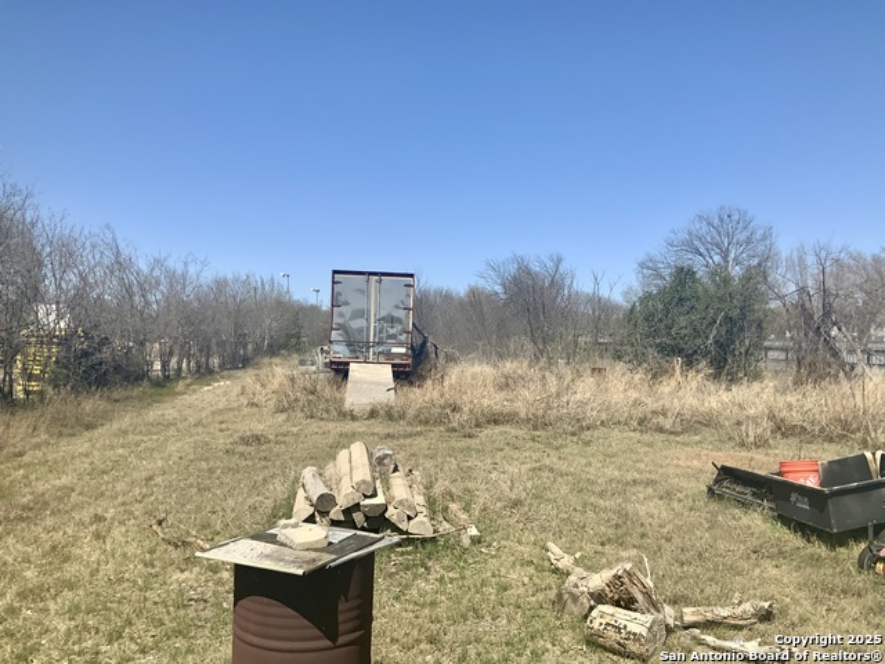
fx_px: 741
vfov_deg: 48.2
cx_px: 442
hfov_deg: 61.7
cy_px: 332
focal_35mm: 29
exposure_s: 1/2427
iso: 16
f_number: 1.8
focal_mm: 3
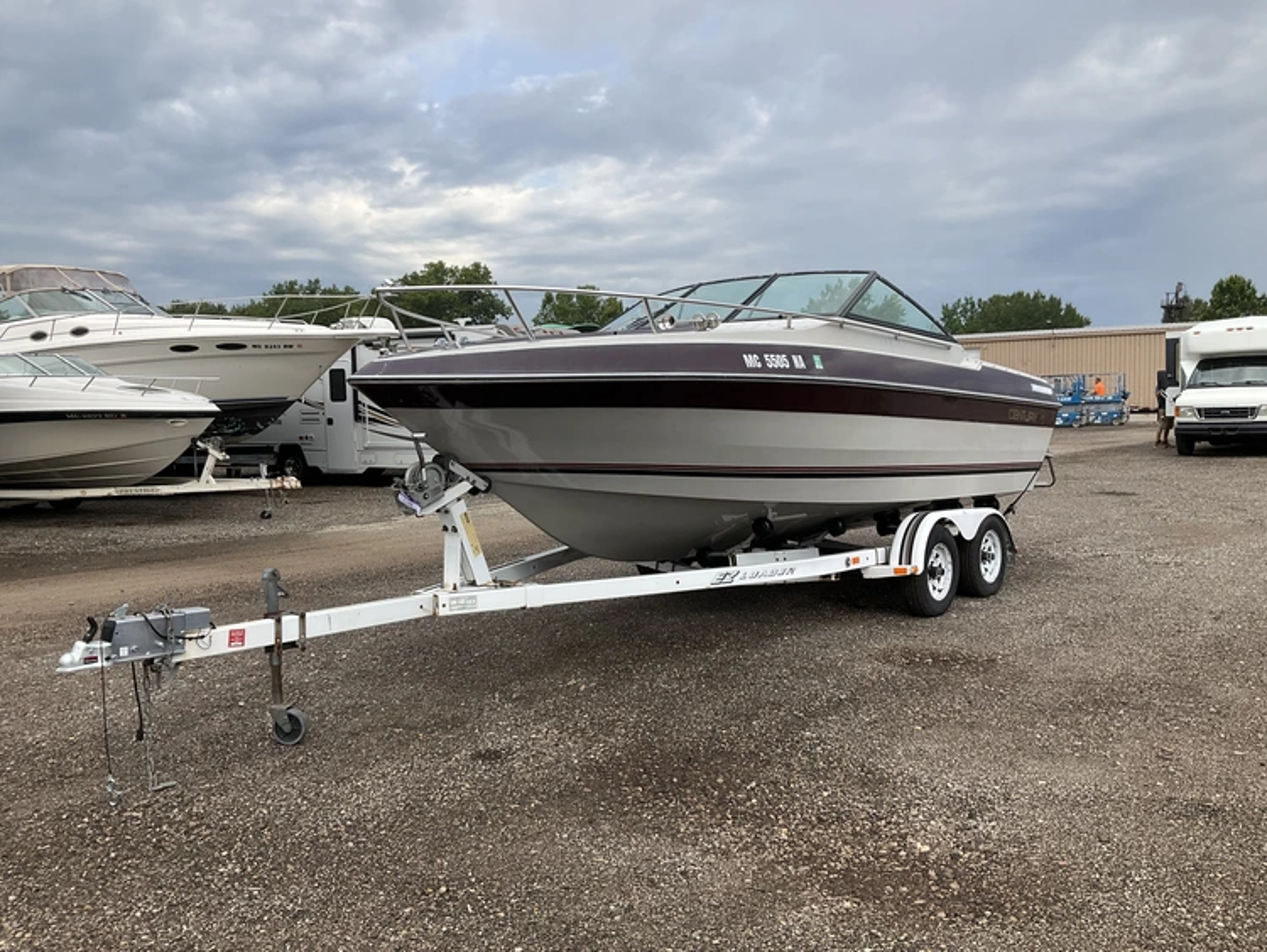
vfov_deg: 48.3
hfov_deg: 61.6
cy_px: 476
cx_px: 634
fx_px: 1062
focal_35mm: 29
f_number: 1.8
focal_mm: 3
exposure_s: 1/728
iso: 25
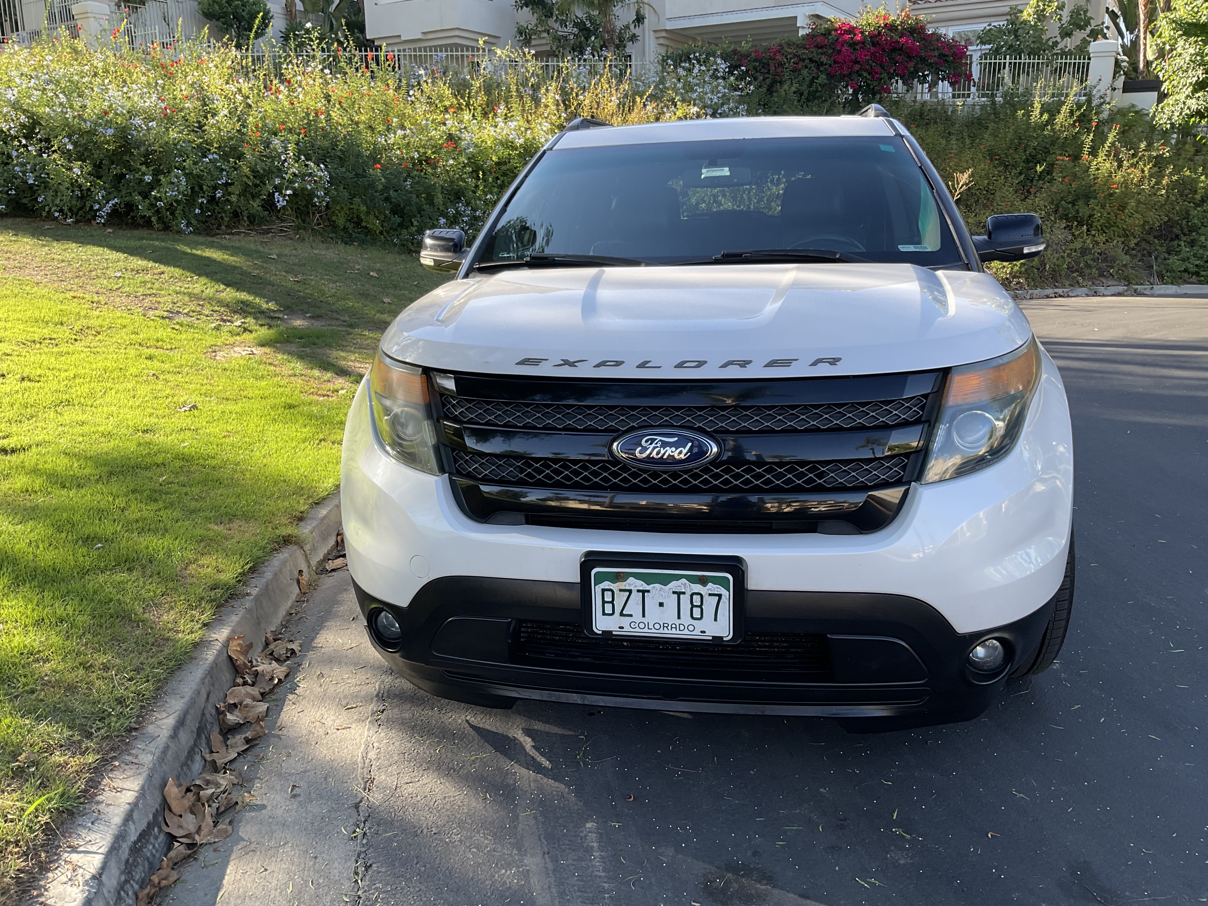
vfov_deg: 48.2
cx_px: 604
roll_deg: +1.6
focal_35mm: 29
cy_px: 453
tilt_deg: -12.9
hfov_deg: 61.7
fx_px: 1012
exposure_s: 1/241
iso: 16
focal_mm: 3
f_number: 1.8
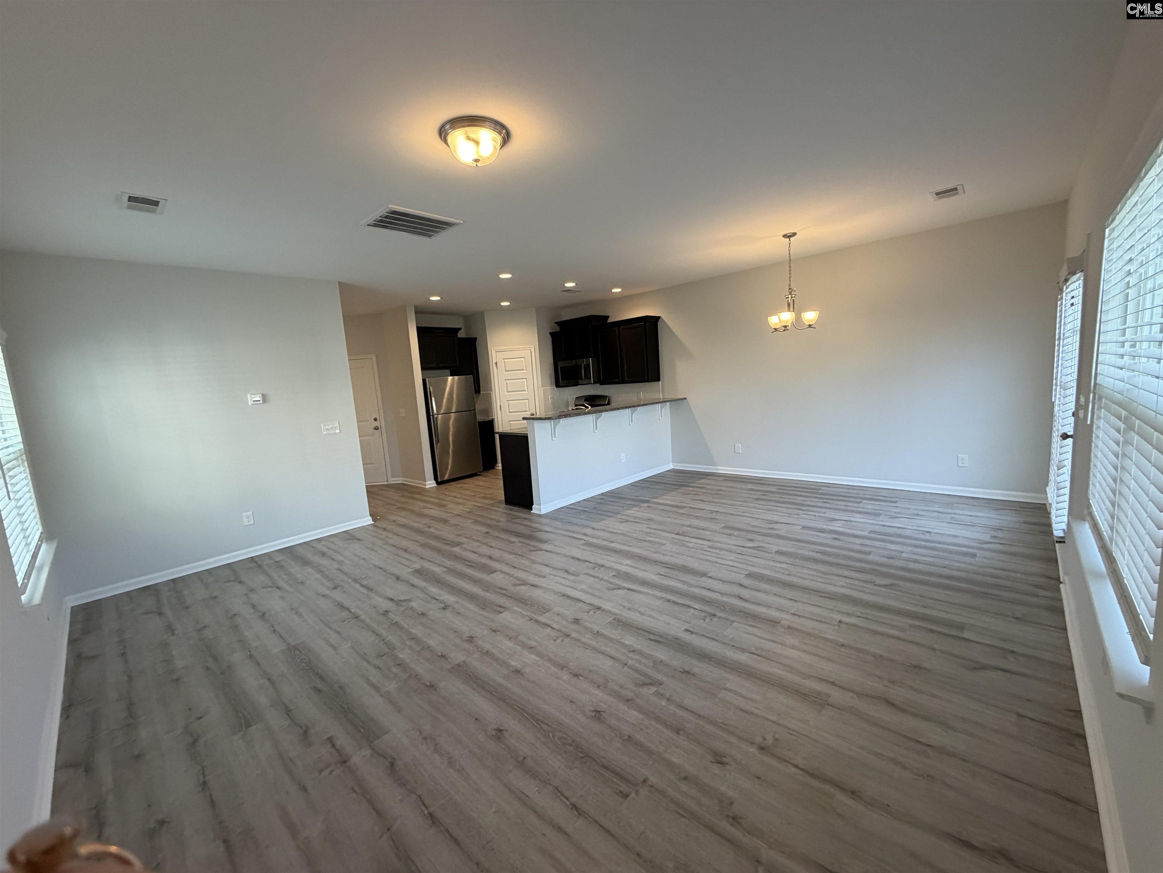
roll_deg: +4.9
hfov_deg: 102.1
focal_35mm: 14
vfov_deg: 85.7
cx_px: 582
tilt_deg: -6.8
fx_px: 470
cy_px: 436
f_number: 2.2
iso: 200
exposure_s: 1/120
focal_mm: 2.22
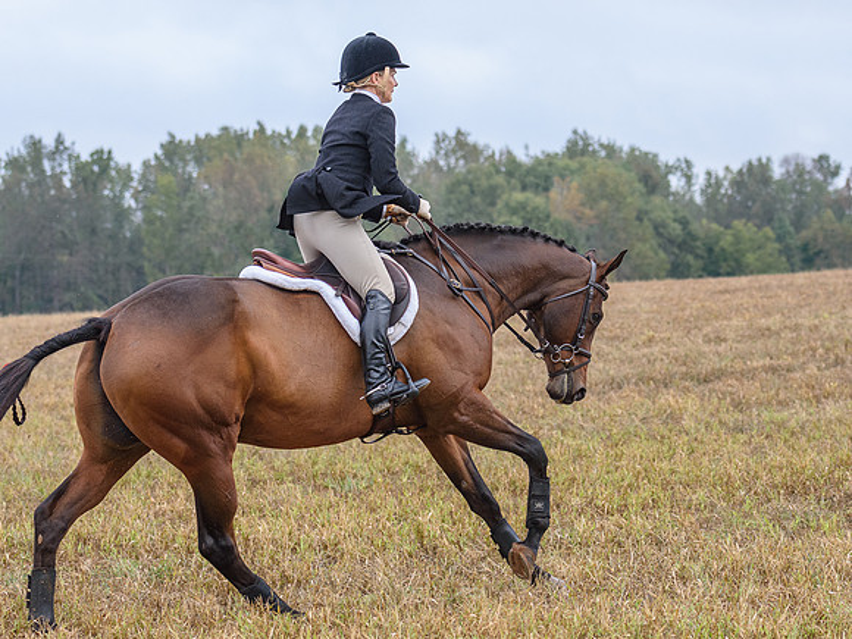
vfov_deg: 12.9
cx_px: 482
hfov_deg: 17.1
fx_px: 2828
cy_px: 320
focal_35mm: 115
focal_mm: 70
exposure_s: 1/2000
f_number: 4
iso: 800
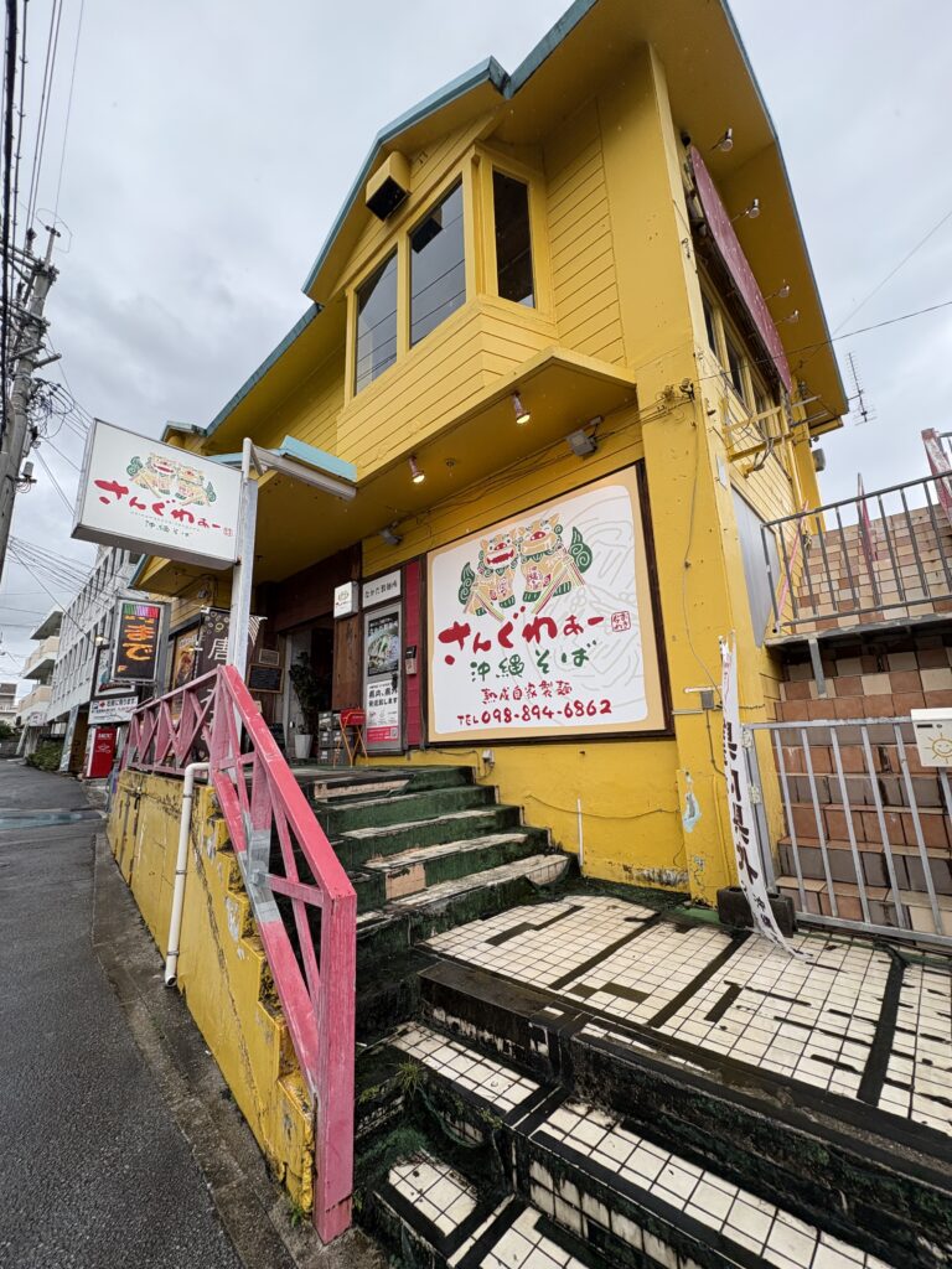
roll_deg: -0.9
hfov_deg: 85.7
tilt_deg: +13.6
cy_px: 634
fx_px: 513
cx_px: 476
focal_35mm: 14
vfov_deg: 102.1
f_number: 2.2
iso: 40
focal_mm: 2.22
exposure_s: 1/237
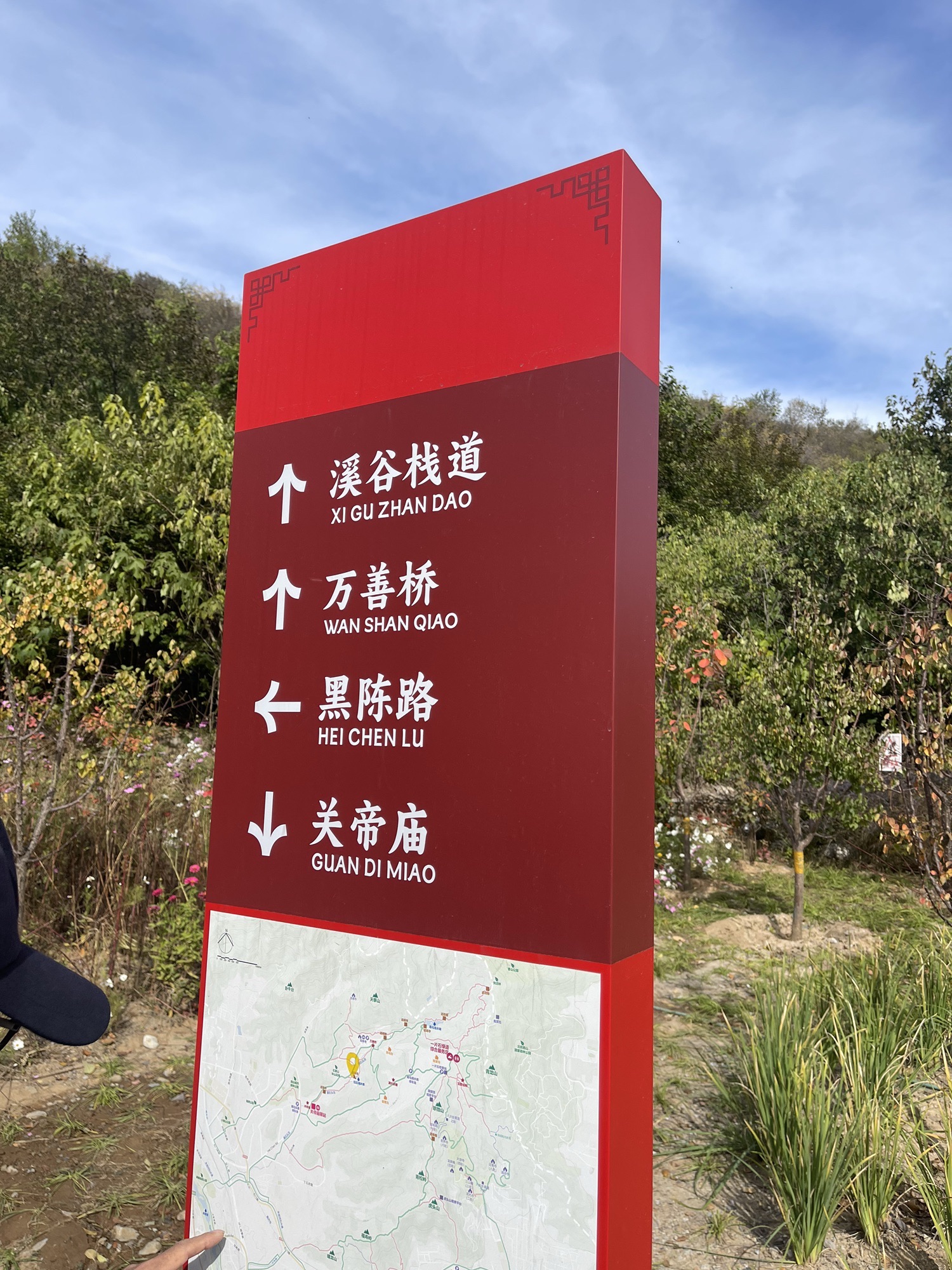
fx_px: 917
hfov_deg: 54.9
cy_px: 635
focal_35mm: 25
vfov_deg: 69.4
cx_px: 476
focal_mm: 5.1
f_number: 1.6
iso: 32
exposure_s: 1/2924
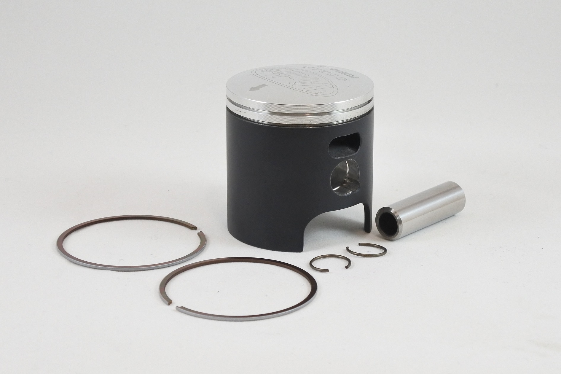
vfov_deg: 22.3
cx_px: 280
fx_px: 950
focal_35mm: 61
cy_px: 187
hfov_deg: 32.9
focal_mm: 22.7
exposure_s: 1/125
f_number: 5
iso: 500
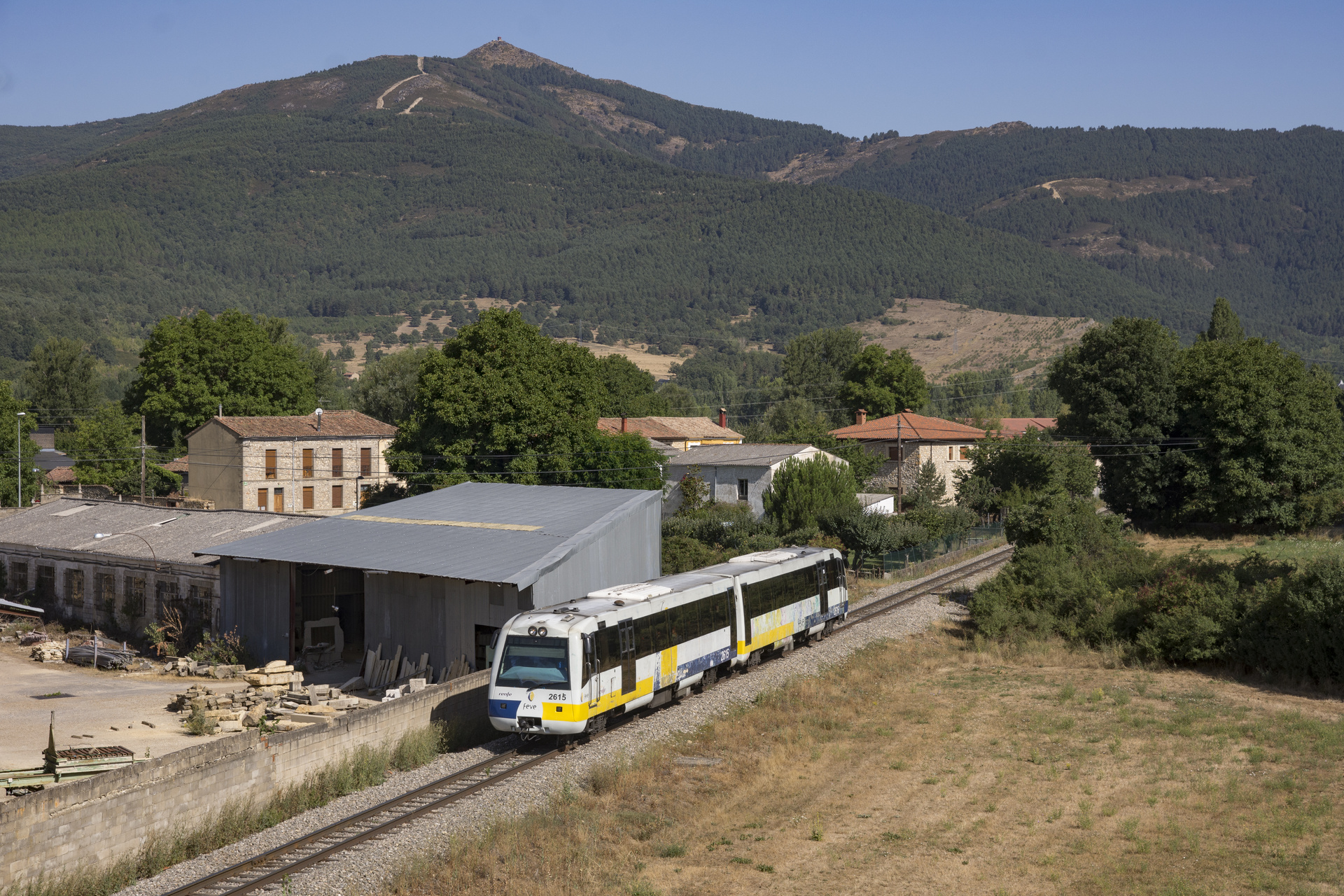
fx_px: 2464
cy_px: 448
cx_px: 672
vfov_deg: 20.6
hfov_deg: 30.5
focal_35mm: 66
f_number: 7.1
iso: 200
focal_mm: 44
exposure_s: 1/800
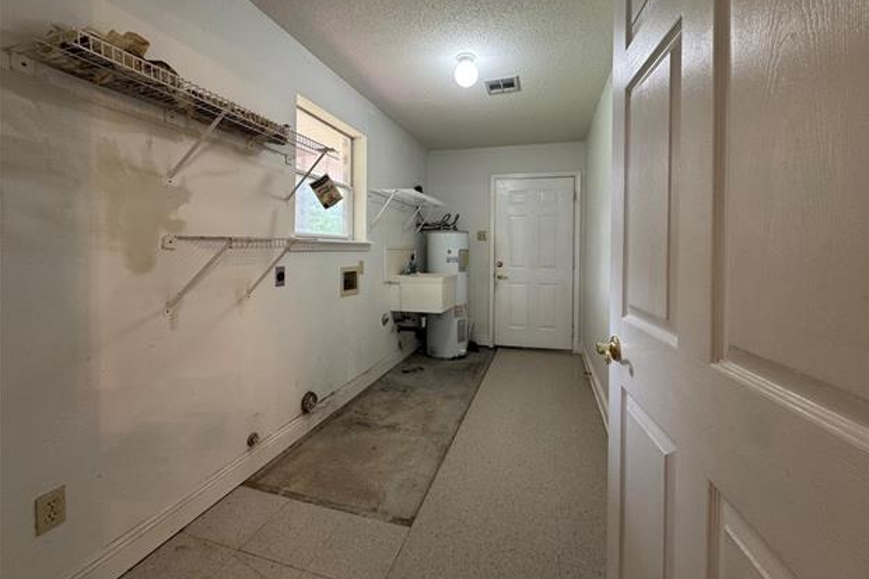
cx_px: 446
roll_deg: -0.6
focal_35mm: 15
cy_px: 256
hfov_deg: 100.4
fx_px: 362
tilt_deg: -1.4
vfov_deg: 77.0
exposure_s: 1/60
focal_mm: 2.22
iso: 200
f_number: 2.2
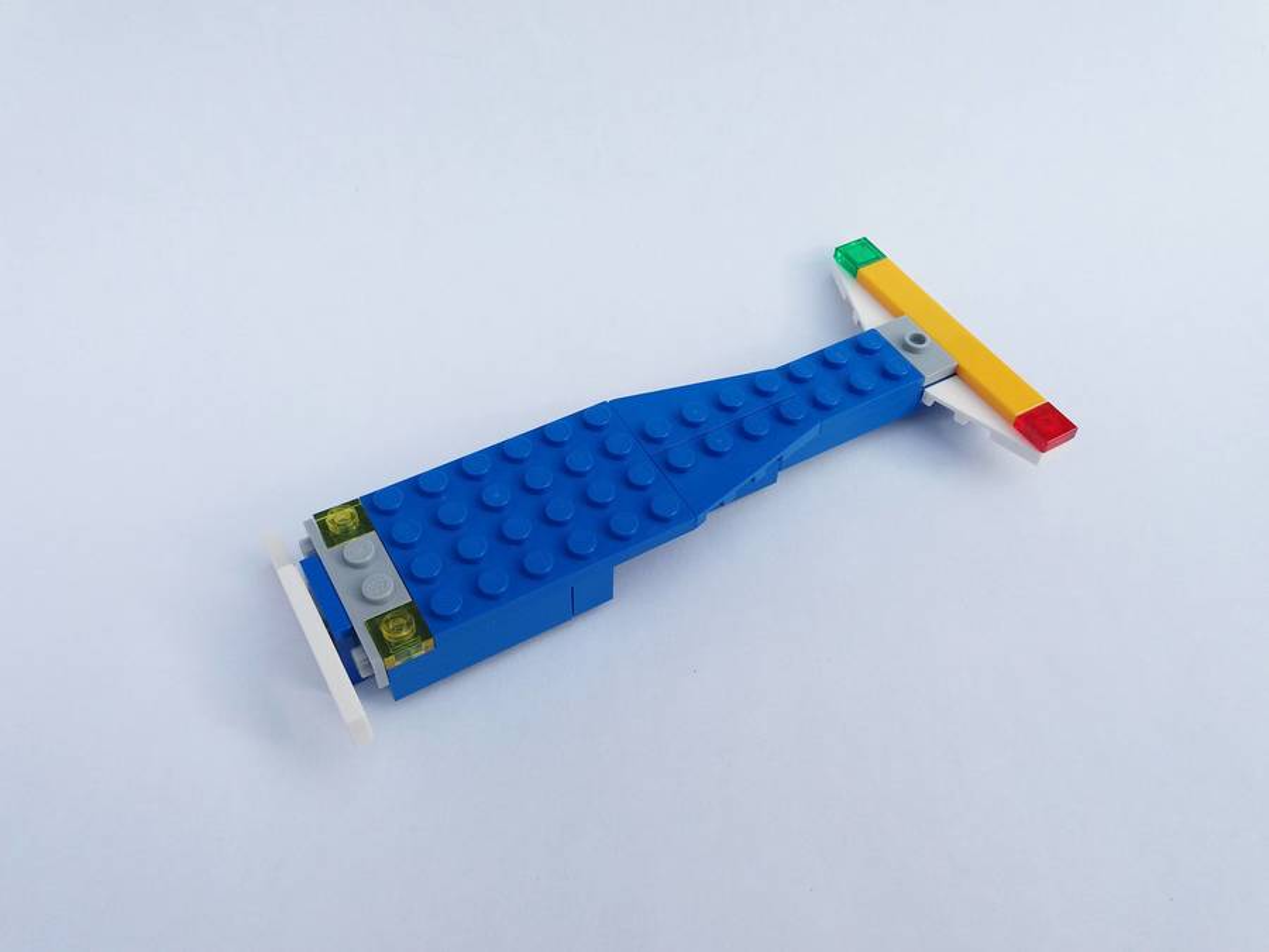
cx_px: 634
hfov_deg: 63.4
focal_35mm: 28
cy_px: 476
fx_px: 1026
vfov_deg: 49.7
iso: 64
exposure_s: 1/1561
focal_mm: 3.7
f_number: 1.9
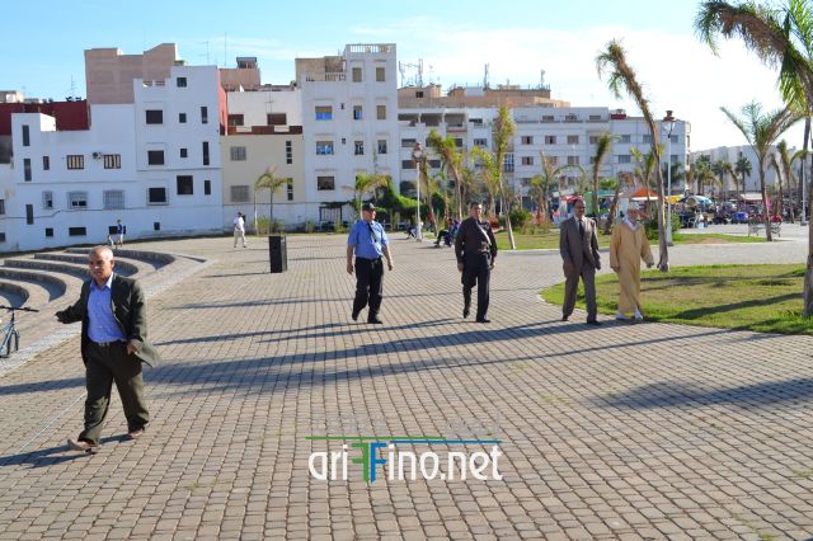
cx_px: 406
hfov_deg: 49.6
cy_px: 270
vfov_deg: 34.2
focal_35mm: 39
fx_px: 880
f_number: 8
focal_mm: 26
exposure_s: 1/250
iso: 100
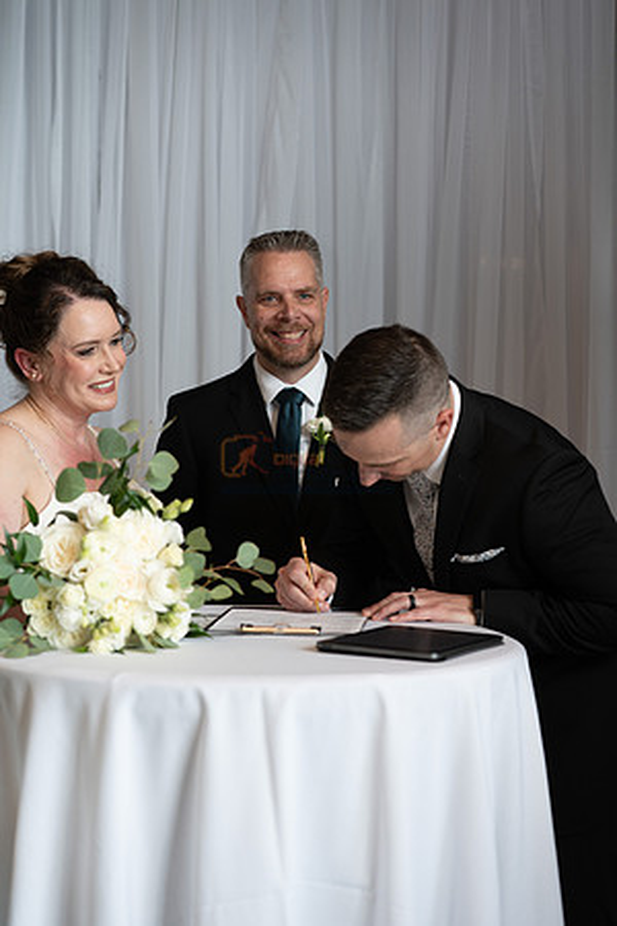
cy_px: 463
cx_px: 308
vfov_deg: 28.8
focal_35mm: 70
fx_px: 1799
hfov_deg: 19.5
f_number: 4
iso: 500
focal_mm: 70
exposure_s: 1/160
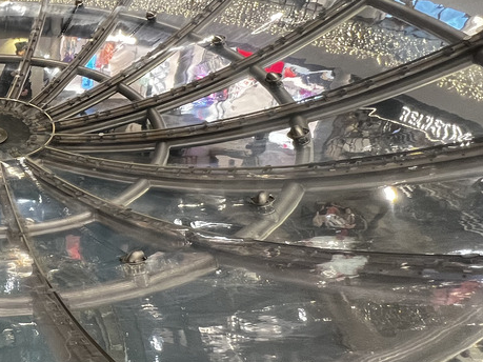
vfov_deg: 41.3
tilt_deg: -30.0
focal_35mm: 34
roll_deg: +0.9
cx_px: -4
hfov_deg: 45.3
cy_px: 123
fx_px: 474
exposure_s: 1/50
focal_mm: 1.57
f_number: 1.8
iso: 250
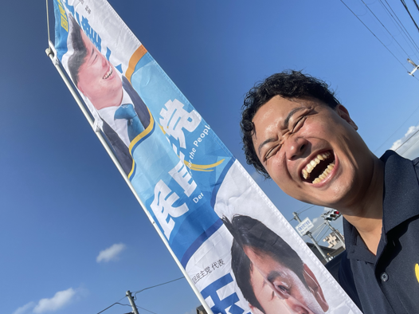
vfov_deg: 49.5
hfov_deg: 63.5
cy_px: 130
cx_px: 212
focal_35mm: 28
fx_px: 339
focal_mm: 2.71
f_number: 2.2
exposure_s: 1/1585
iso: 25
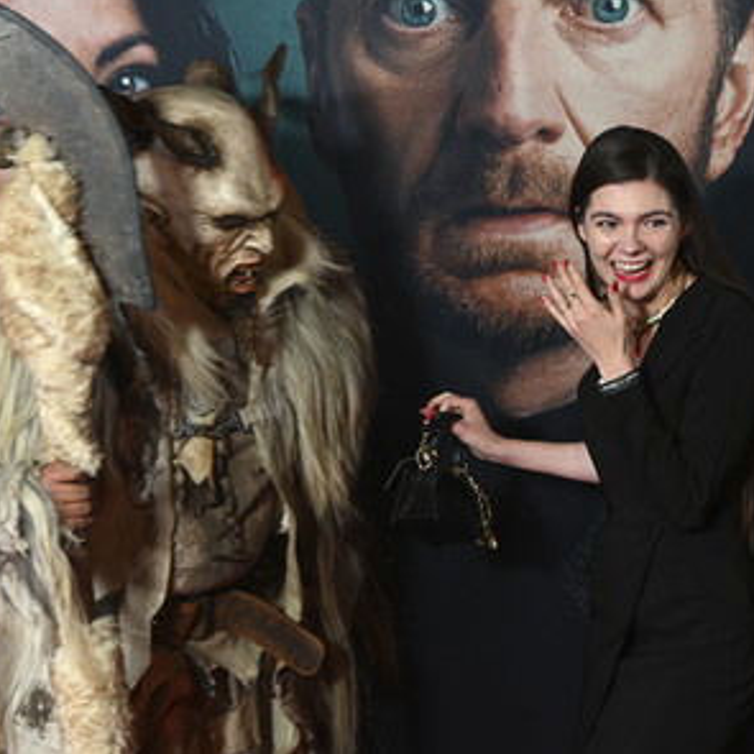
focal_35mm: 78
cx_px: 423
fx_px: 1922
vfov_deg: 22.2
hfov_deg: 22.2
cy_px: 373
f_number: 6
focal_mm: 60
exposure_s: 1/100
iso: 1250
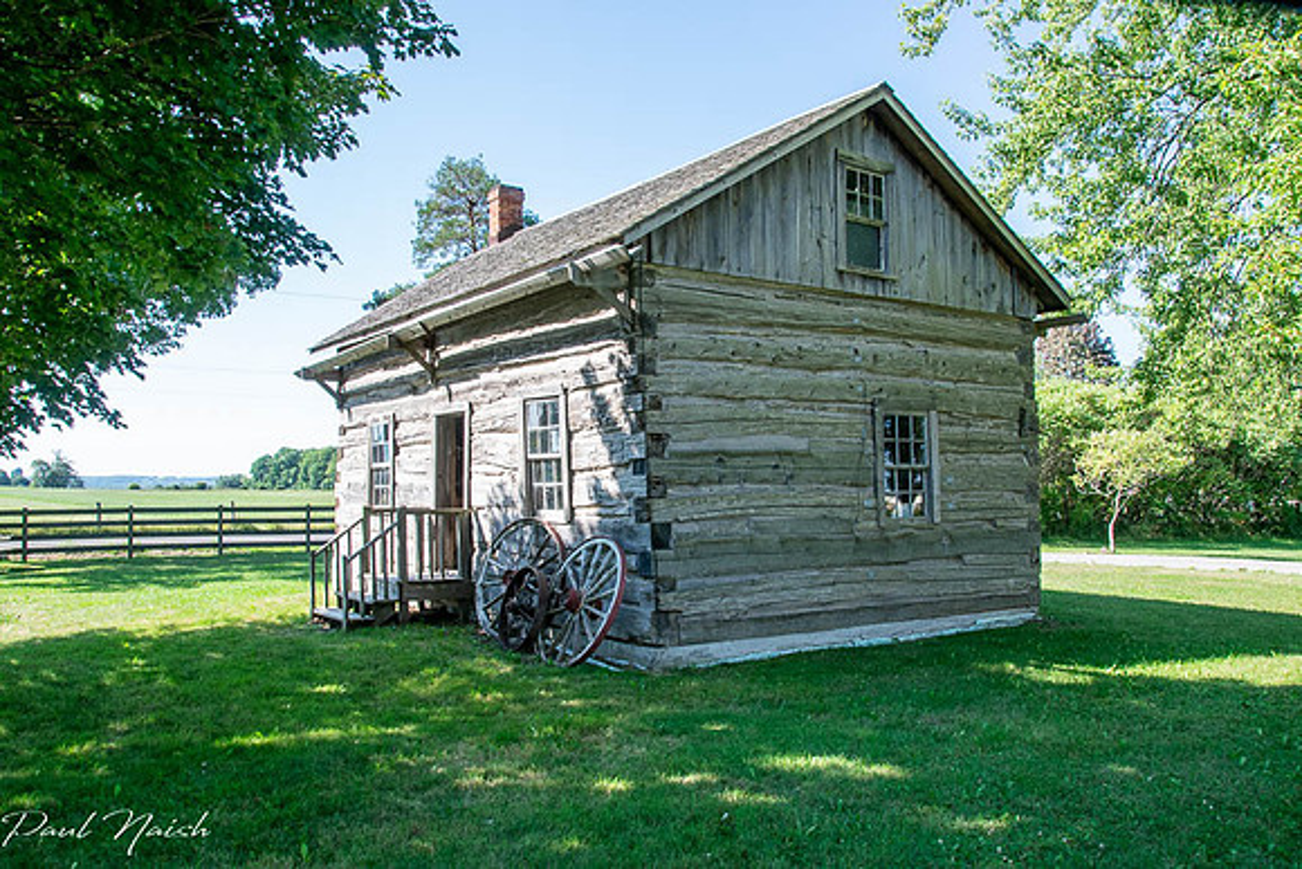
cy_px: 434
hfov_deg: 67.4
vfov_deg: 48.0
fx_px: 977
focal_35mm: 27
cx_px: 651
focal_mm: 18
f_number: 14
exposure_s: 1/60
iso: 200
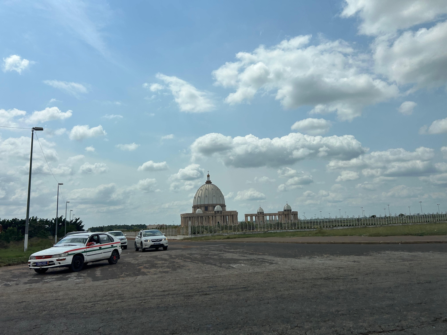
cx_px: 224
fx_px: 336
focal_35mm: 26
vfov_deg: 53.1
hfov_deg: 67.3
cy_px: 168
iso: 50
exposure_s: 1/10309
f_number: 1.5
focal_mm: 5.7
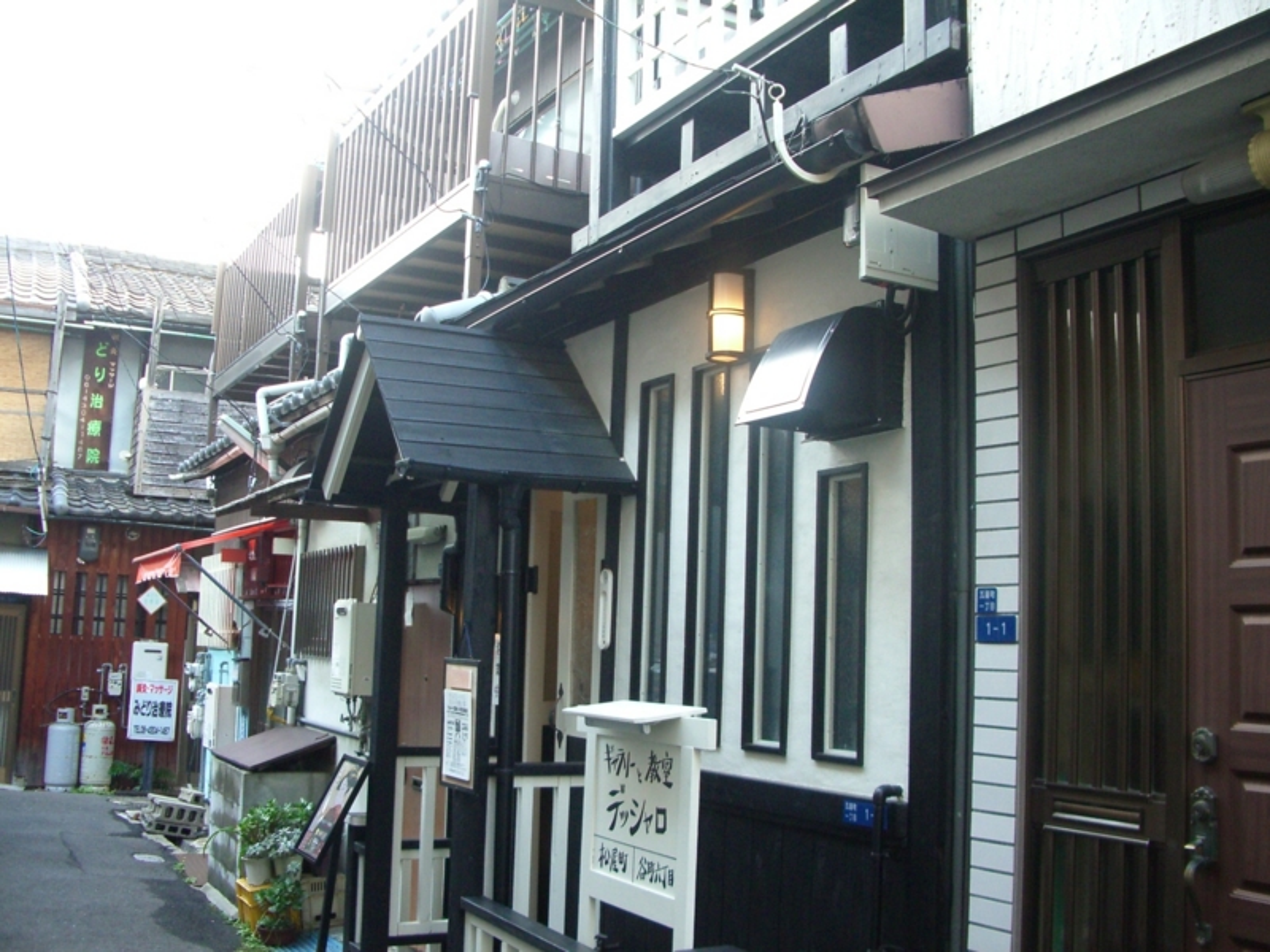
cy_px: 476
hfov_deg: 52.6
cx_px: 635
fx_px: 1284
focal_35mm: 35
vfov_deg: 40.7
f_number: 2.6
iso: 200
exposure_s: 1/125
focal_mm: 5.8
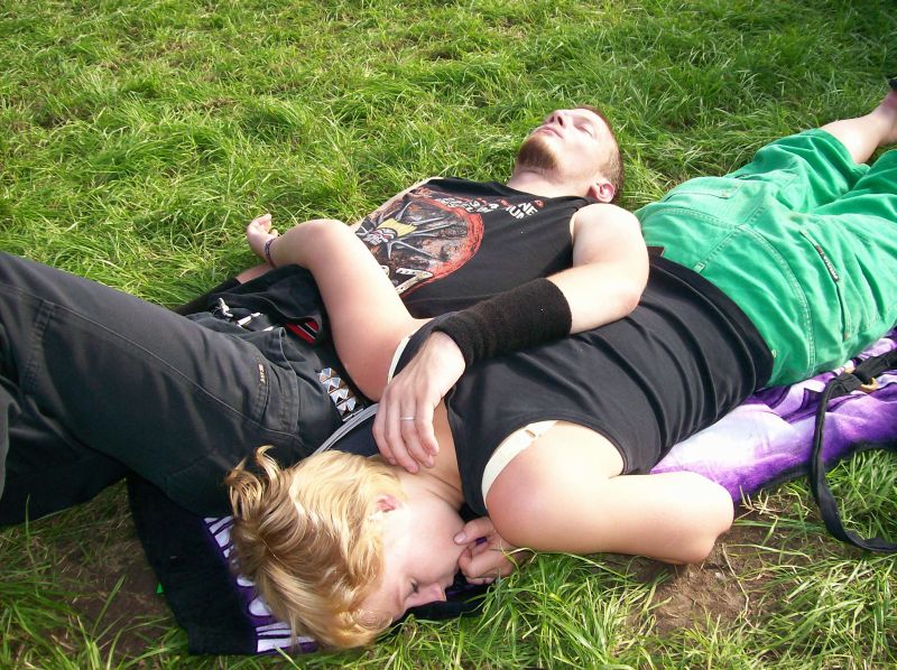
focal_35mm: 36
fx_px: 932
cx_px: 448
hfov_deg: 51.4
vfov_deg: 39.6
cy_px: 335
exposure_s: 1/441
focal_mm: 6
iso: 80
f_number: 2.7
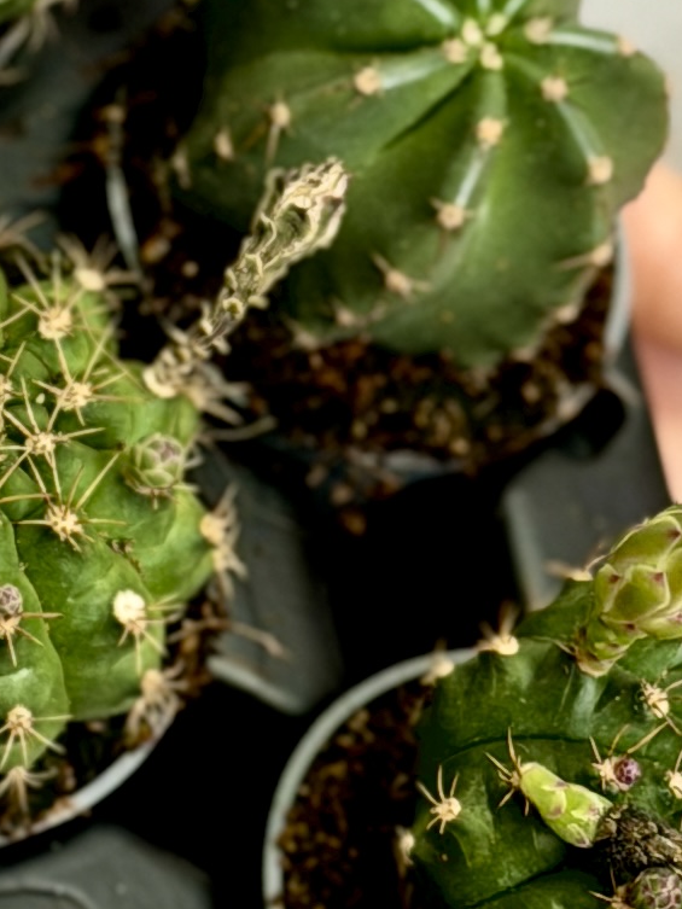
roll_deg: -1.4
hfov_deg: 5.8
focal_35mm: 257
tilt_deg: -14.3
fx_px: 6749
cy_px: 273
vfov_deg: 7.7
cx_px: -126
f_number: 1.78
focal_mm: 6.76
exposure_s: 1/121
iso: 64
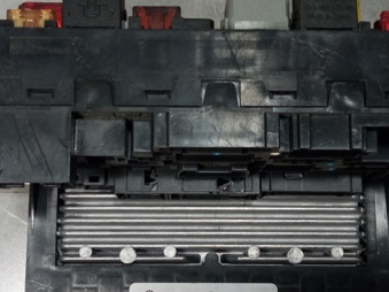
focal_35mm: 51
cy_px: 187
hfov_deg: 37.5
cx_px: 195
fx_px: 573
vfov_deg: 28.4
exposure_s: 1/33.3
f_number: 2.2
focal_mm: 3.79
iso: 364
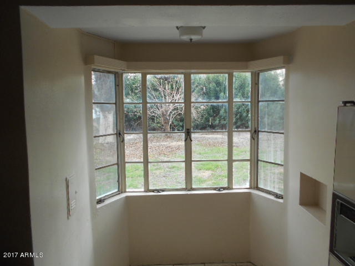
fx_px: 267
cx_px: 178
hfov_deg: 67.3
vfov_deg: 53.1
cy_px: 133
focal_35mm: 26
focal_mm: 4.6
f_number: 3.2
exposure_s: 1/80
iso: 80
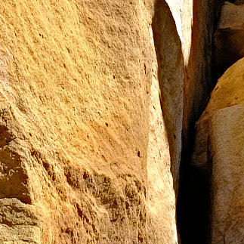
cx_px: 393
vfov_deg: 7.7
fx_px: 1810
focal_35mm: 227
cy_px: 137
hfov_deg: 7.5
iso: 500
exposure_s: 1/125
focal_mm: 35.8
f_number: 18
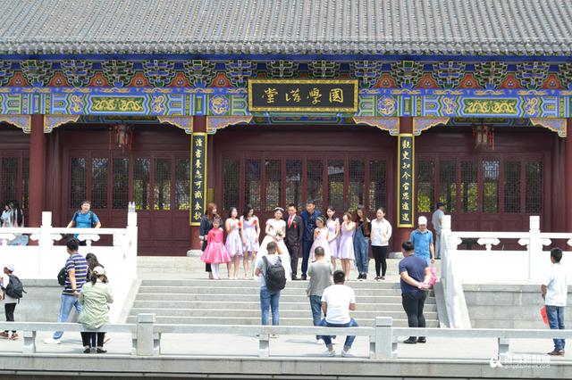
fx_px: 1143
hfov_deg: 28.1
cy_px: 190
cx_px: 286
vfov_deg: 18.9
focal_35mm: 72
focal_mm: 48
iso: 400
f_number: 9
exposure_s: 1/320
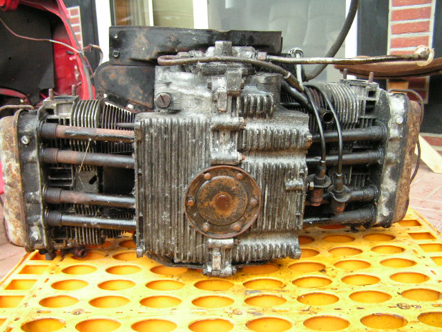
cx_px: 221
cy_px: 166
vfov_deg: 37.7
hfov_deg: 49.0
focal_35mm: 38
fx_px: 485
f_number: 2.8
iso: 200
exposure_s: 1/40
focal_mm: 6.3
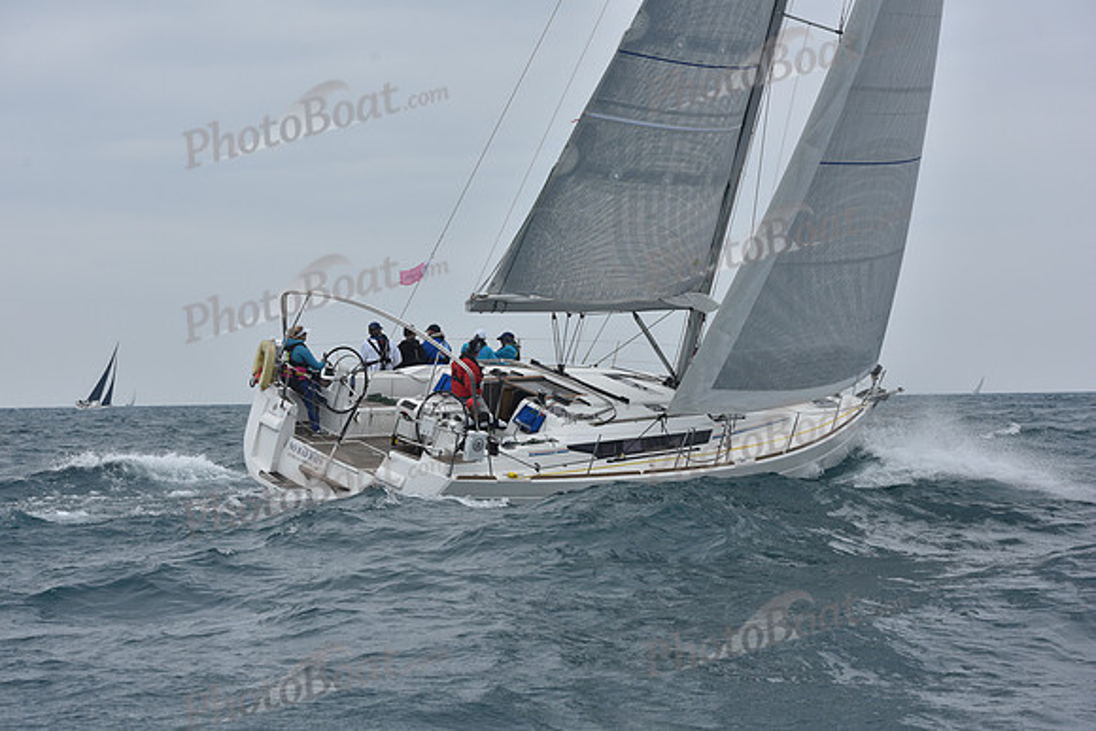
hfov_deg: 24.8
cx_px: 548
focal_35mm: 82
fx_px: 2497
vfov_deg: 16.7
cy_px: 366
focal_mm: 82
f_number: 8
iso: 250
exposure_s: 1/800
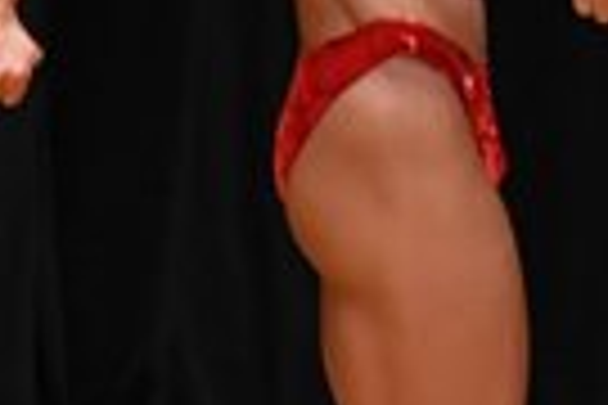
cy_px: 68
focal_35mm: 1293
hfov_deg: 1.6
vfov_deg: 1.1
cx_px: 155
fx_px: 21836
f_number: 5.6
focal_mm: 150
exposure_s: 1/400
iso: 3200
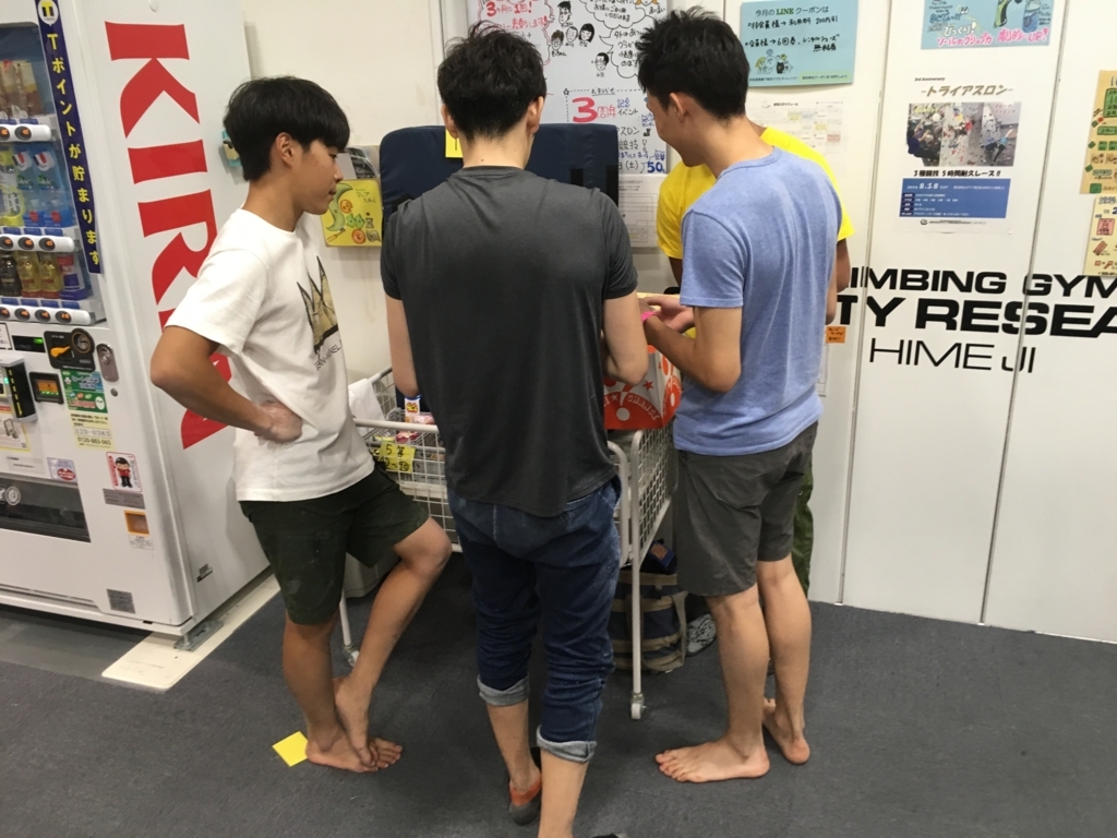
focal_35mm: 29
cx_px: 558
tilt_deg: -20.7
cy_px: 419
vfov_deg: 48.2
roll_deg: +0.8
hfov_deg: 61.7
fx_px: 936
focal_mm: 4.15
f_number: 2.2
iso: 80
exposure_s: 1/30
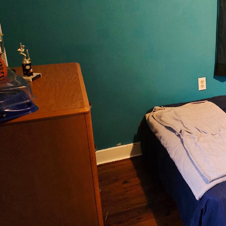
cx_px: 226
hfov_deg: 35.4
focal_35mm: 43
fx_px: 318
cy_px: 83
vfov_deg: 38.9
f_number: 1.7
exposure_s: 1/60.2
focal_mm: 6.3
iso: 1600
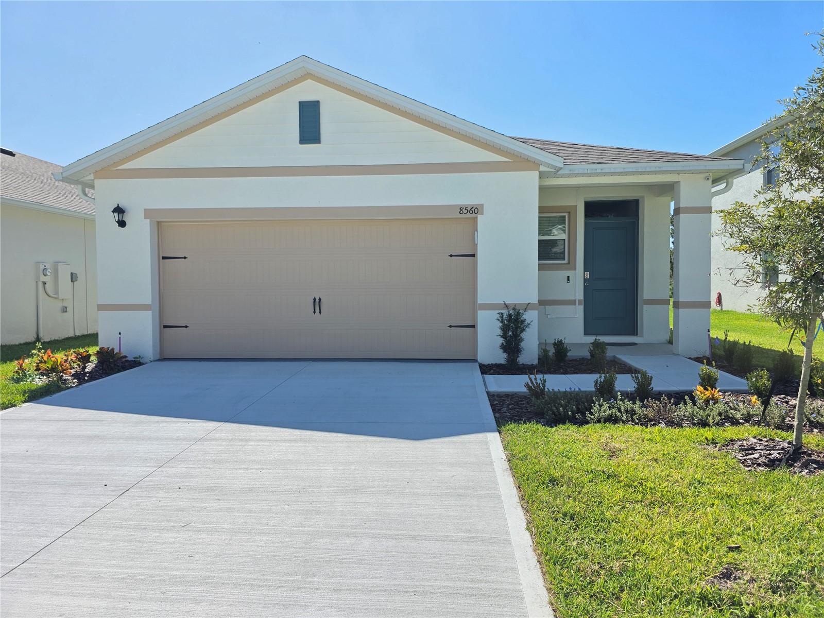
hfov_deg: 73.9
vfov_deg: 58.9
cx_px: 412
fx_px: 547
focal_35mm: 23
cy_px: 309
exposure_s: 1/3972
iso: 80
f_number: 1.7
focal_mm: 6.3
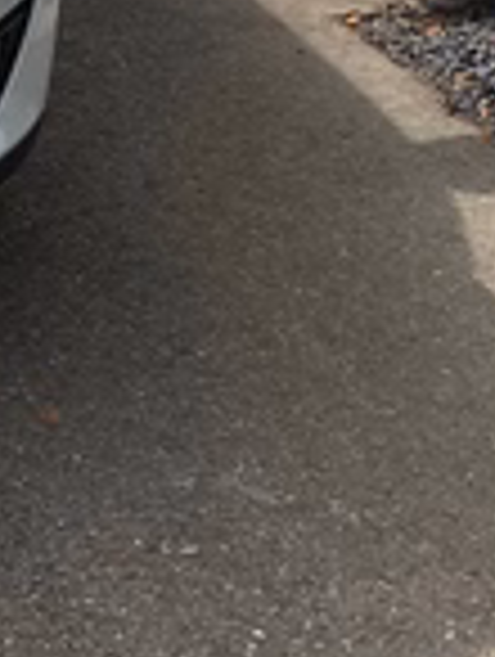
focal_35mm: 142
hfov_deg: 9.4
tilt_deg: -13.4
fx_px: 2700
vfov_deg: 13.6
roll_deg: +0.1
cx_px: -662
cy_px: -90
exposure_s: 1/2755
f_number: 1.8
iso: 32
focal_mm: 4.25
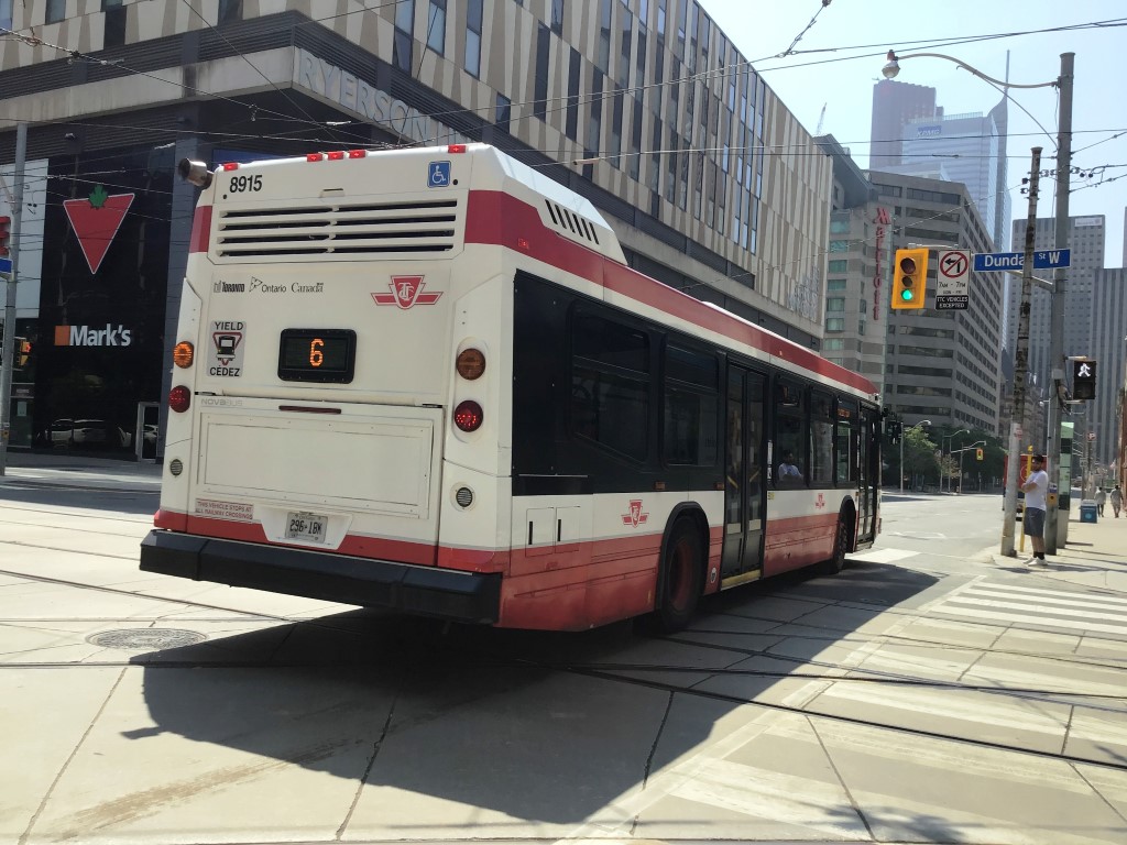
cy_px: 422
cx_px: 564
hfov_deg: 58.4
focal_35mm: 31
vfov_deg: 45.4
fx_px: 1009
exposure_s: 1/867
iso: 25
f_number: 2.4
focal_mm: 3.3
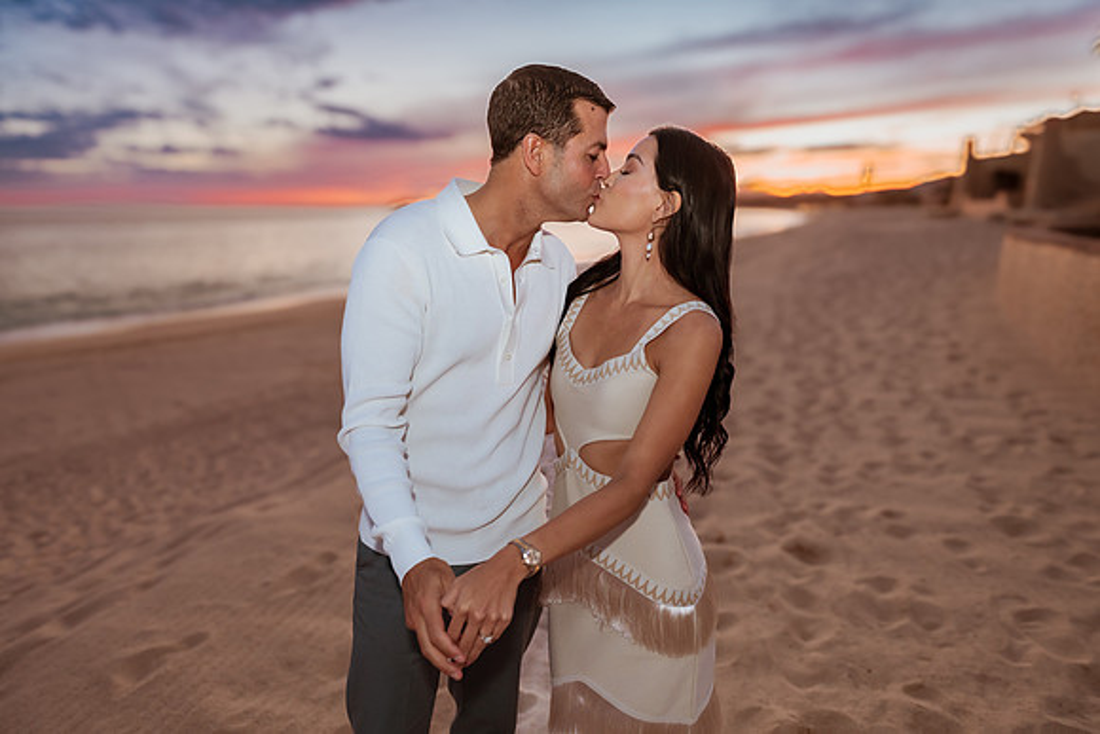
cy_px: 372
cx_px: 561
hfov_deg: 72.4
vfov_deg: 52.0
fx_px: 752
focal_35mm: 25
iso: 500
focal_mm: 24
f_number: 2.8
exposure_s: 1/100
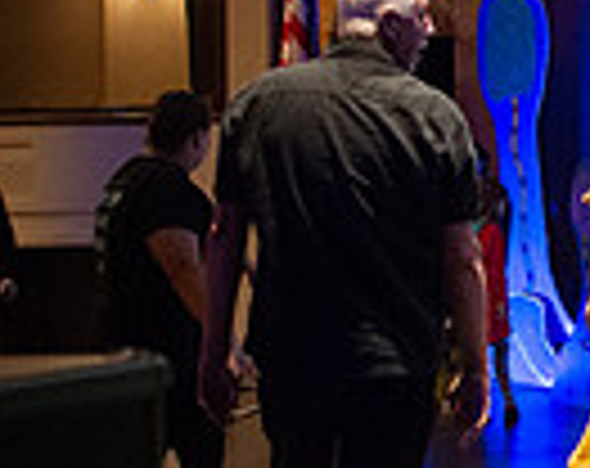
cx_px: 1000
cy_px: 340
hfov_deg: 12.3
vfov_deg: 10.5
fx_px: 2542
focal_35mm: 146
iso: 6400
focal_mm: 35
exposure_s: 1/200
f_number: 2.8
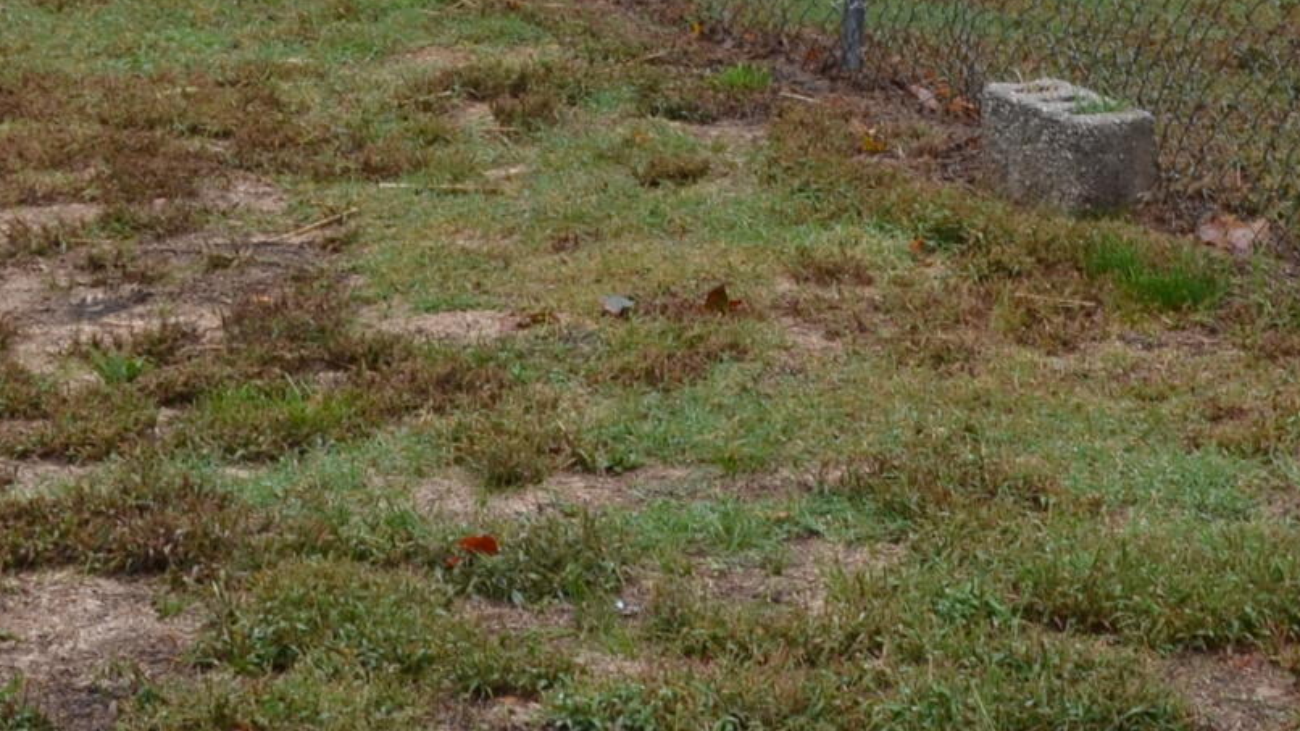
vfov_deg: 9.9
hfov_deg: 18.3
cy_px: -521
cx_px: 731
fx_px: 4032
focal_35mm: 117
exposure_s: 1/160
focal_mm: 20
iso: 100
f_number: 5.6
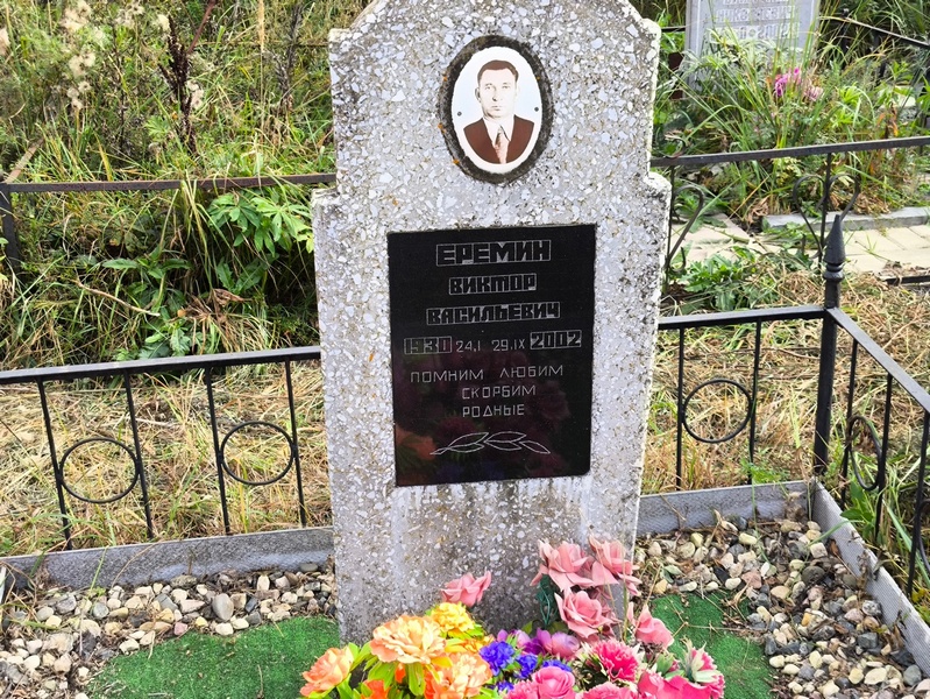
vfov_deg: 29.1
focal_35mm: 50
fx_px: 1344
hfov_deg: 38.2
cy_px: 350
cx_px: 465
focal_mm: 4.71
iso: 50
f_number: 1.7
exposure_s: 1/248
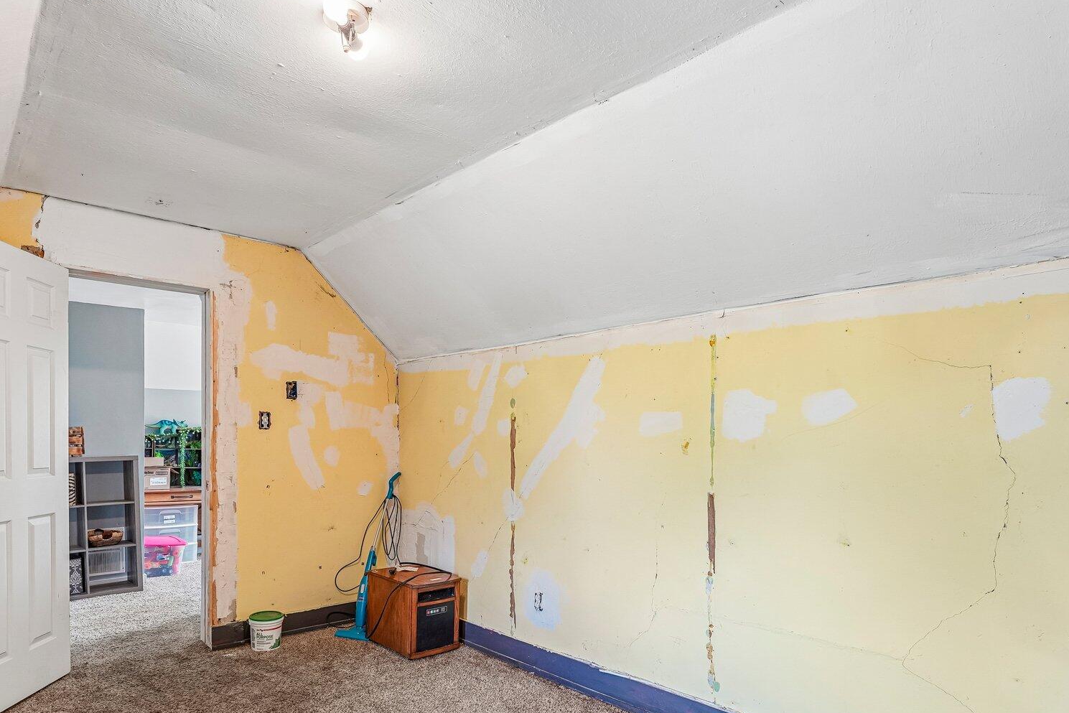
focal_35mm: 23
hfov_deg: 76.8
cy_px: 448
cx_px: 505
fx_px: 674
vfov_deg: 55.1
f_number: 8
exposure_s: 1/15
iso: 400
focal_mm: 16.5
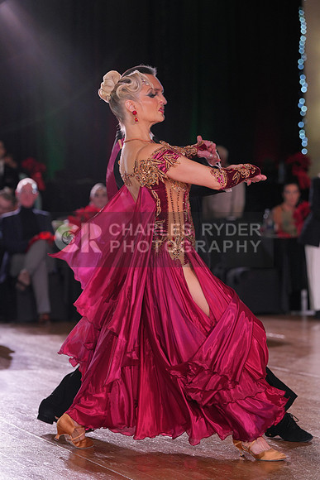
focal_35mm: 127
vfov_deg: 16.1
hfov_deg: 10.8
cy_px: 240
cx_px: 160
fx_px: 1692
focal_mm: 127
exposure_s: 1/500
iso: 1000
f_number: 4
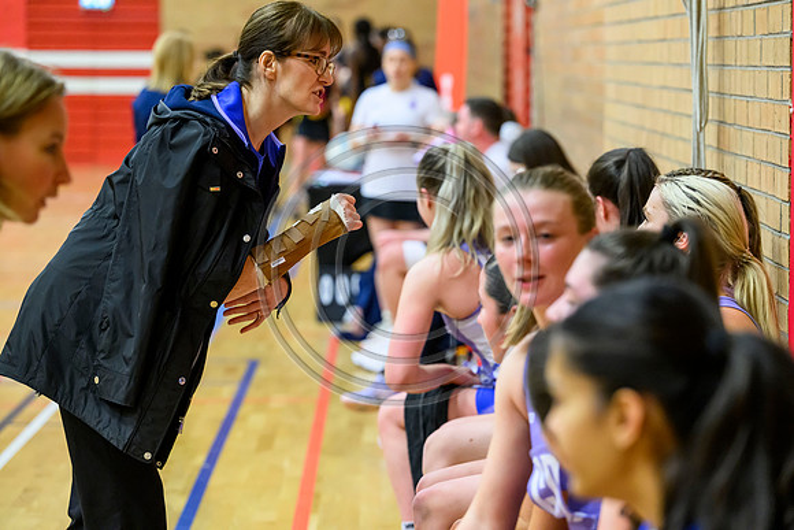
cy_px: 265
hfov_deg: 17.8
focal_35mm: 115
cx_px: 397
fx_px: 2537
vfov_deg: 11.9
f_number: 3.5
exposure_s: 1/500
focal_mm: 115
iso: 5000
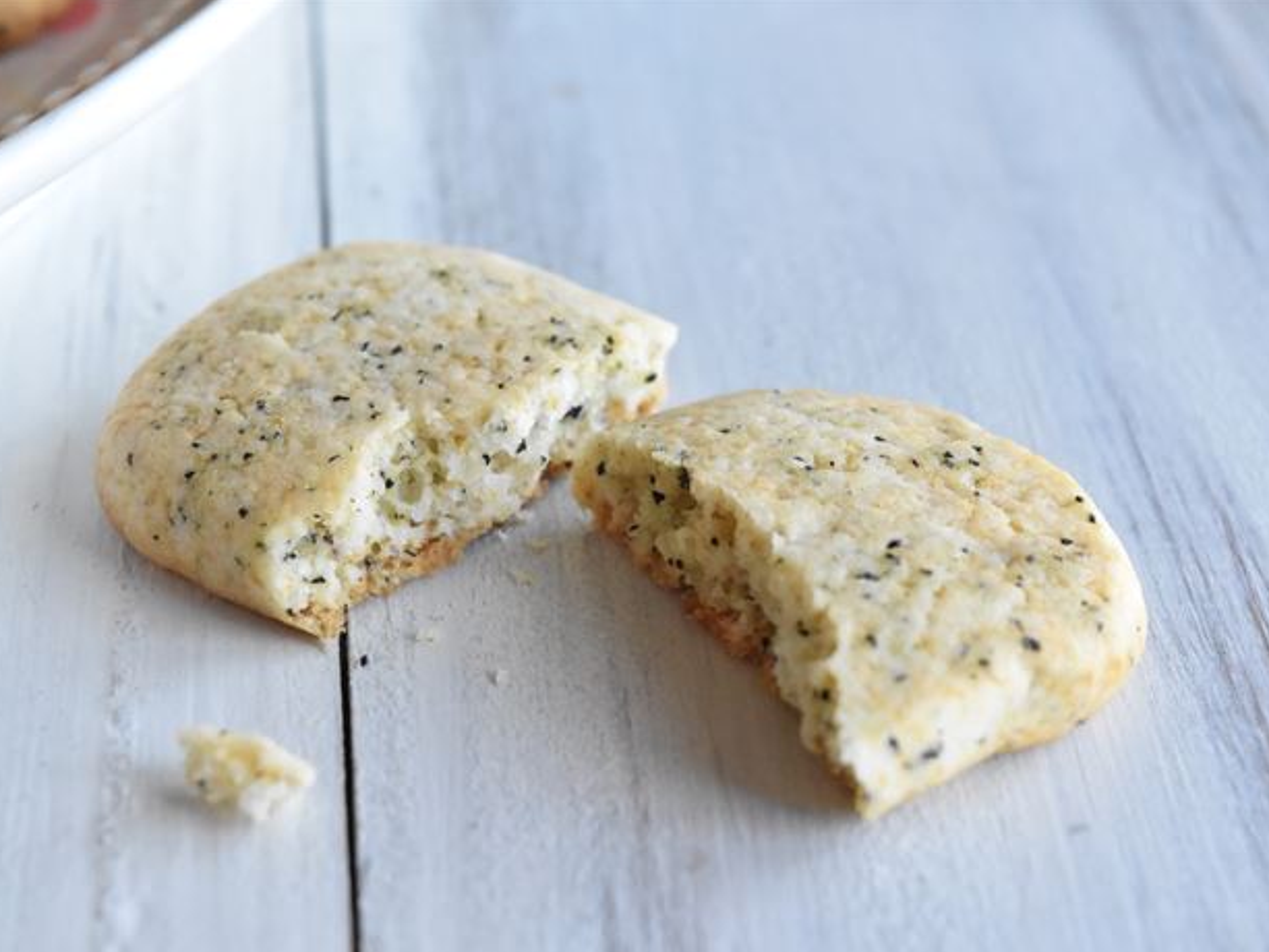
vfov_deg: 16.3
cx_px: 578
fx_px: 3320
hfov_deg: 21.6
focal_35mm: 91
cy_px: 475
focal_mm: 55
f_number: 8
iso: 6400
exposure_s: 1/250
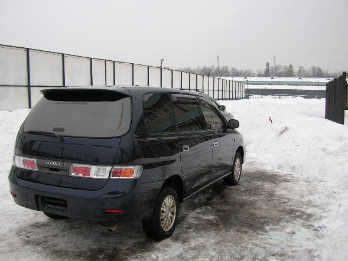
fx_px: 382
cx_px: 175
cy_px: 129
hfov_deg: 49.0
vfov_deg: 37.7
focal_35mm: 38
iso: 50
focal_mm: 5.8
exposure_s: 1/230
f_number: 2.8
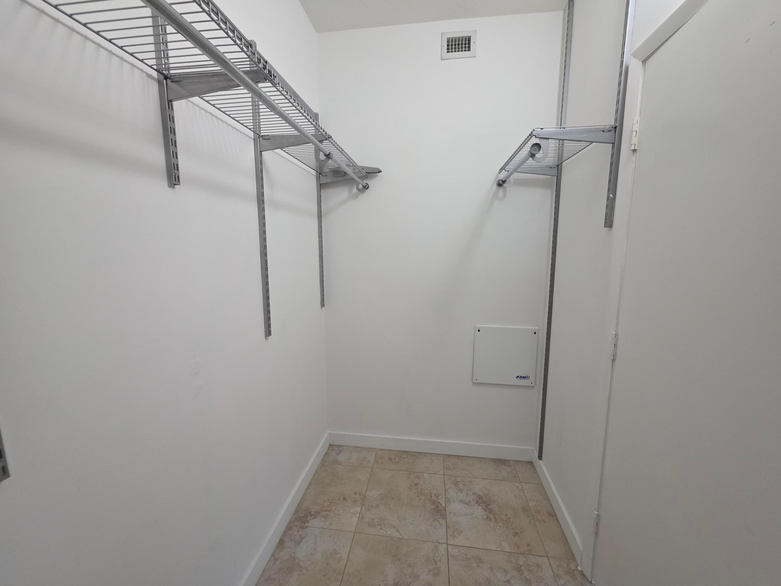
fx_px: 293
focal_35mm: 13
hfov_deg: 106.2
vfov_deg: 89.9
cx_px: 390
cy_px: 293
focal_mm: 2.2
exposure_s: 1/60
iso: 200
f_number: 1.9
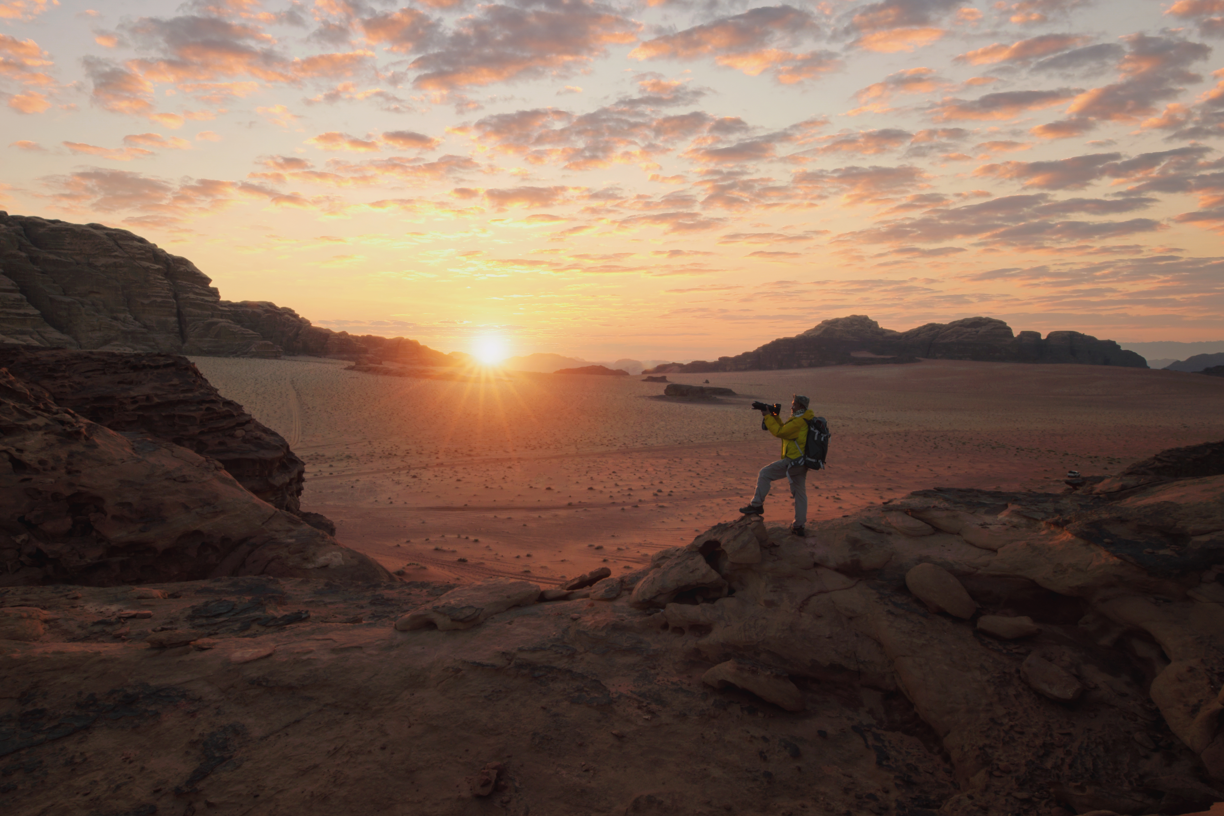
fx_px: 544
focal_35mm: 16
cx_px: 532
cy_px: 364
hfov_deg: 96.2
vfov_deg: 73.5
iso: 200
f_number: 22
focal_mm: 14
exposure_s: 1/15
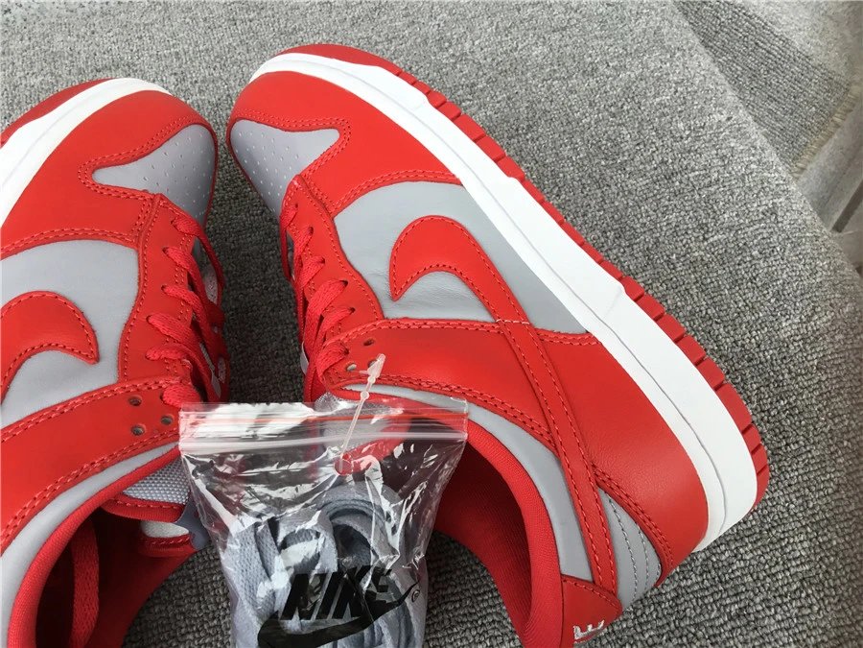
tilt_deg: -57.9
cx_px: 432
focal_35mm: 31
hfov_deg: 58.4
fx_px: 773
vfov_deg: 45.4
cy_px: 324
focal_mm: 3.3
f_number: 2.4
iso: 25
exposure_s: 1/257
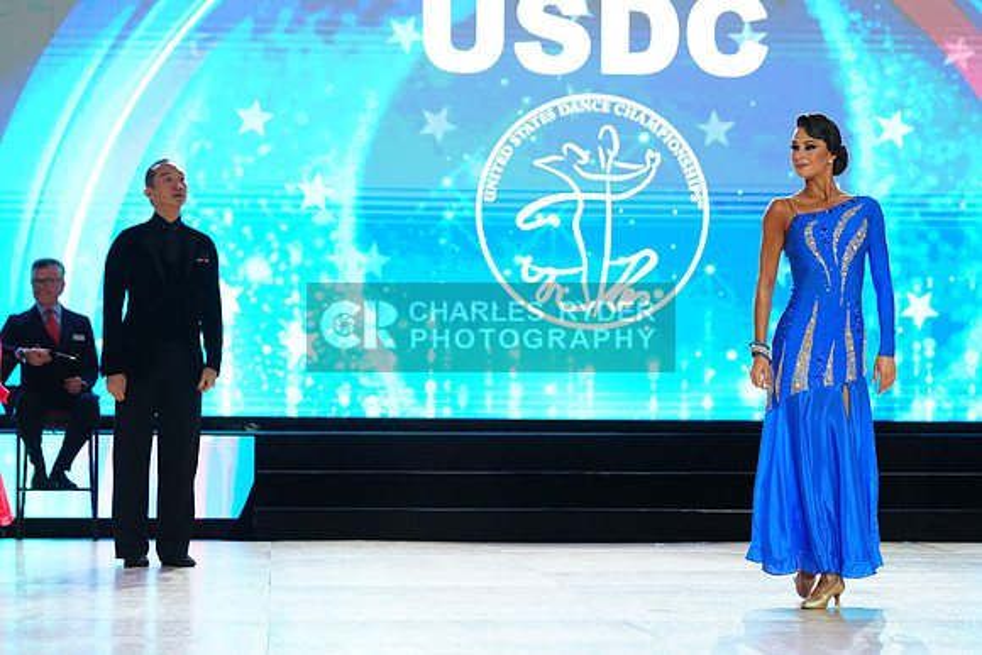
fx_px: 3138
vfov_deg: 11.9
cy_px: 328
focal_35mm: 115
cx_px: 491
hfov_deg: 17.8
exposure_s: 1/320
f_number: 4
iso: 2500
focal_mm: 115
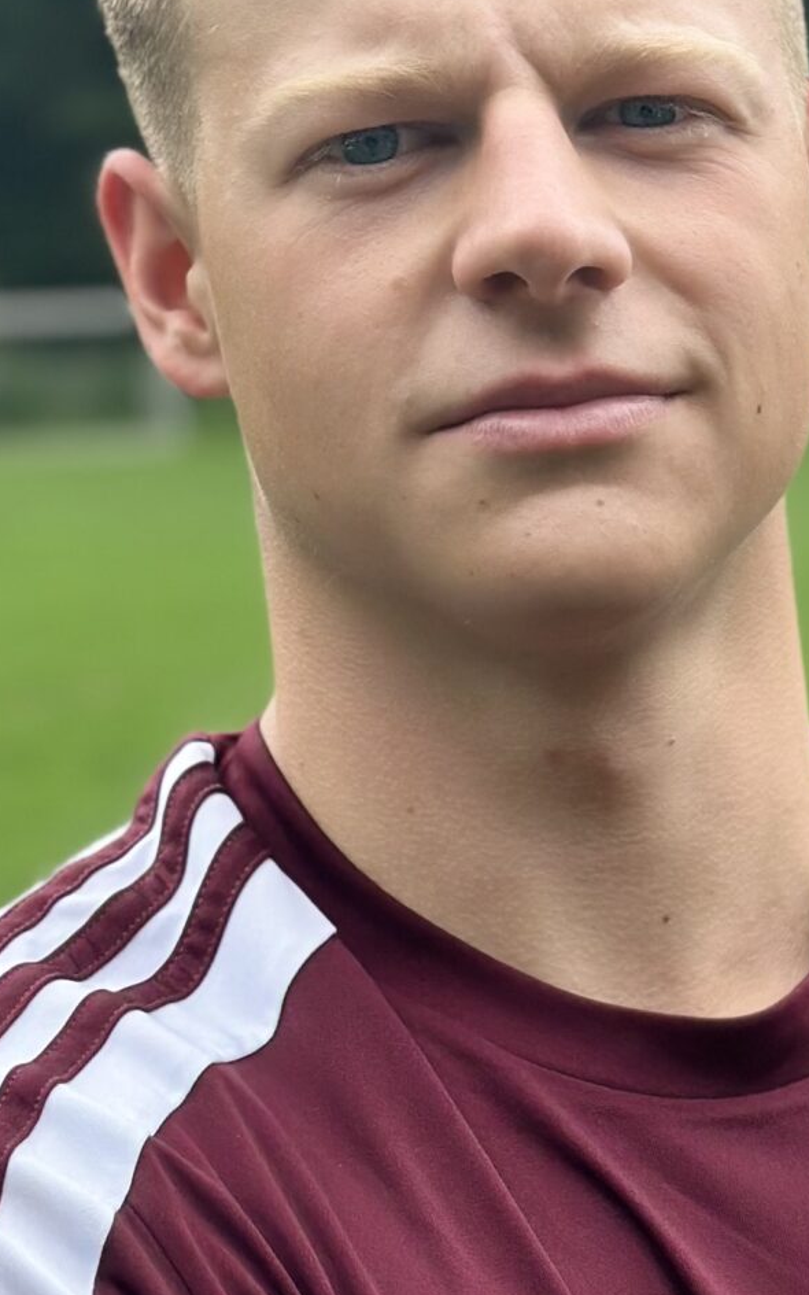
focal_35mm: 138
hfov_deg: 9.5
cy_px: 995
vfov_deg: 15.1
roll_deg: +3.8
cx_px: 671
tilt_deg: -7.2
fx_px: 4868
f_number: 1.78
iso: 80
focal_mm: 6.86
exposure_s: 1/1751
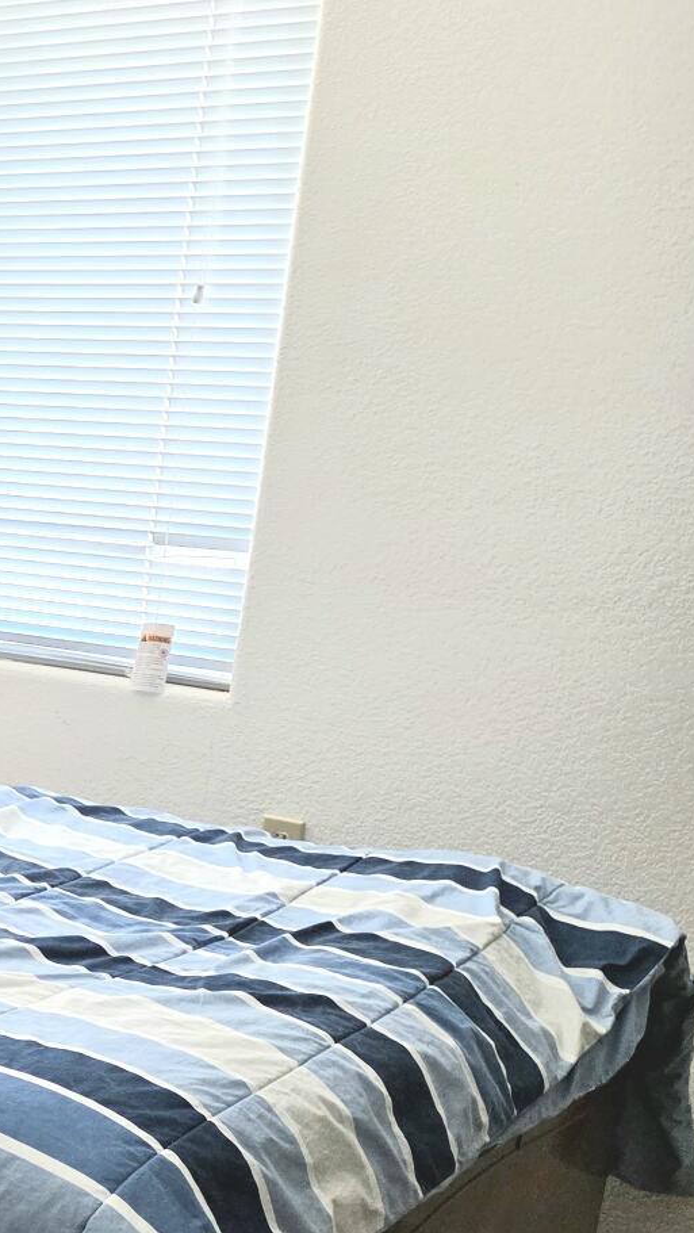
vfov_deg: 37.3
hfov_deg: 19.5
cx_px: -288
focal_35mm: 55
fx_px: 1798
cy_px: 855
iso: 160
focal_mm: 6.25
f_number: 1.7
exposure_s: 1/120
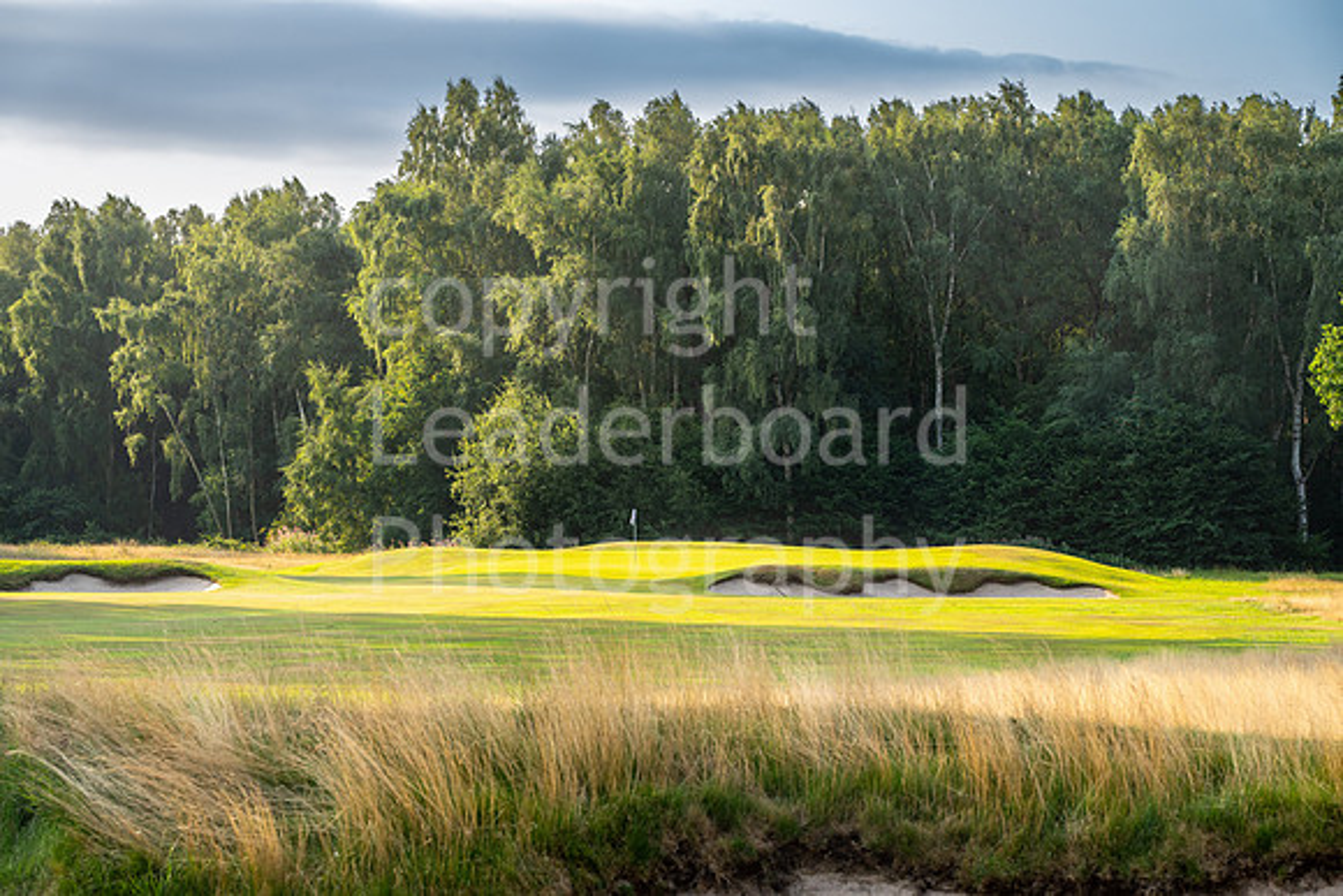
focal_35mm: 90
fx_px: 3358
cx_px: 672
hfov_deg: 22.6
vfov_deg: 15.2
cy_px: 448
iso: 250
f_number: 9
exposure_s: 1/250
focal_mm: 90
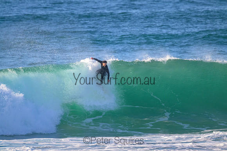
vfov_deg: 1.7
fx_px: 5045
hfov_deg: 2.6
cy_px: 76
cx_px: 114
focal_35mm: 800
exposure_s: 1/1250
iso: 1600
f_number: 11
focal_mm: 800
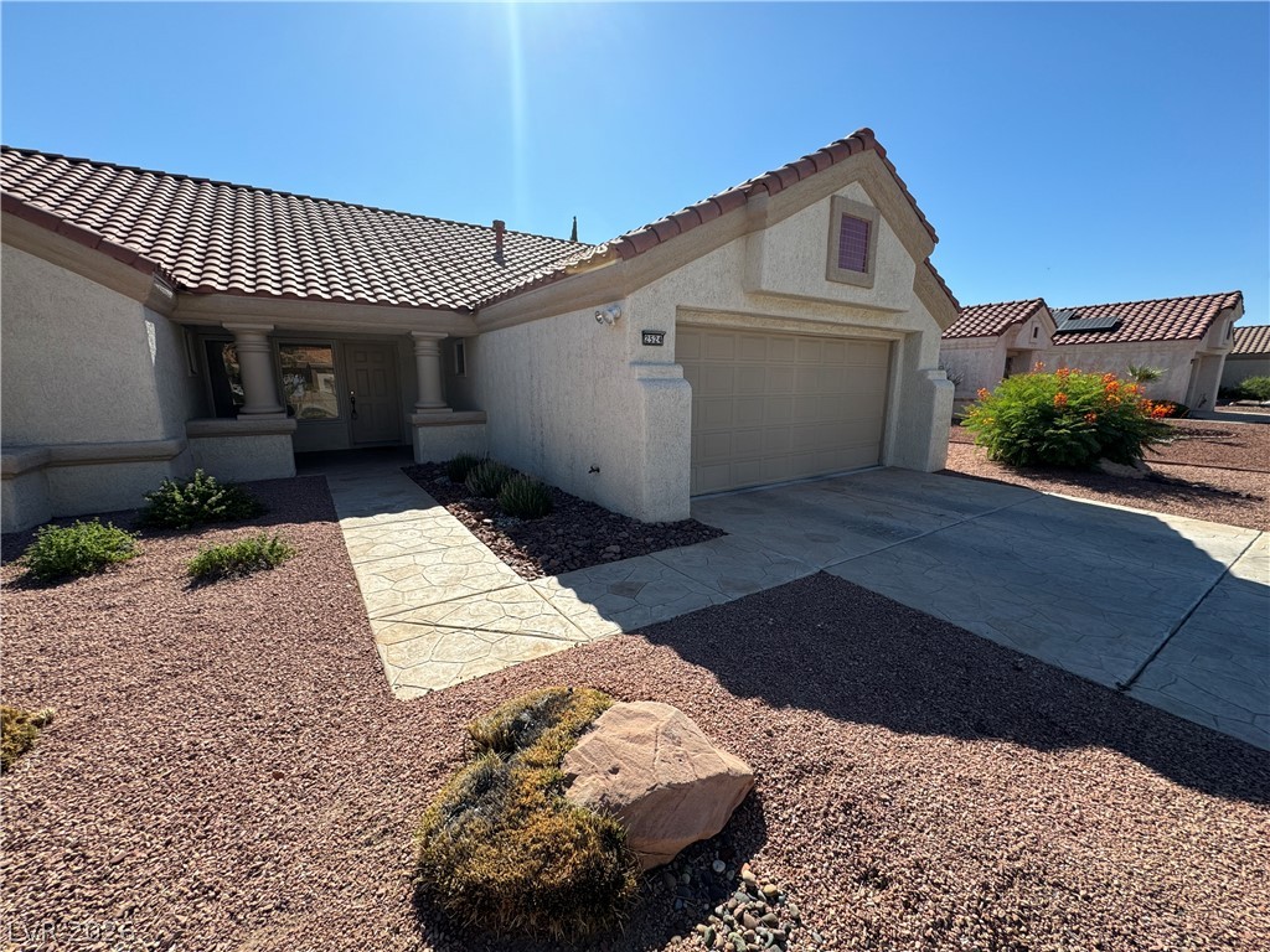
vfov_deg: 85.7
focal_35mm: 14
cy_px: 476
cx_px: 635
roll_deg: -0.2
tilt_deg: -10.4
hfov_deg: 102.1
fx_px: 514
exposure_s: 1/1256
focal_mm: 2.22
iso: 50
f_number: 2.2
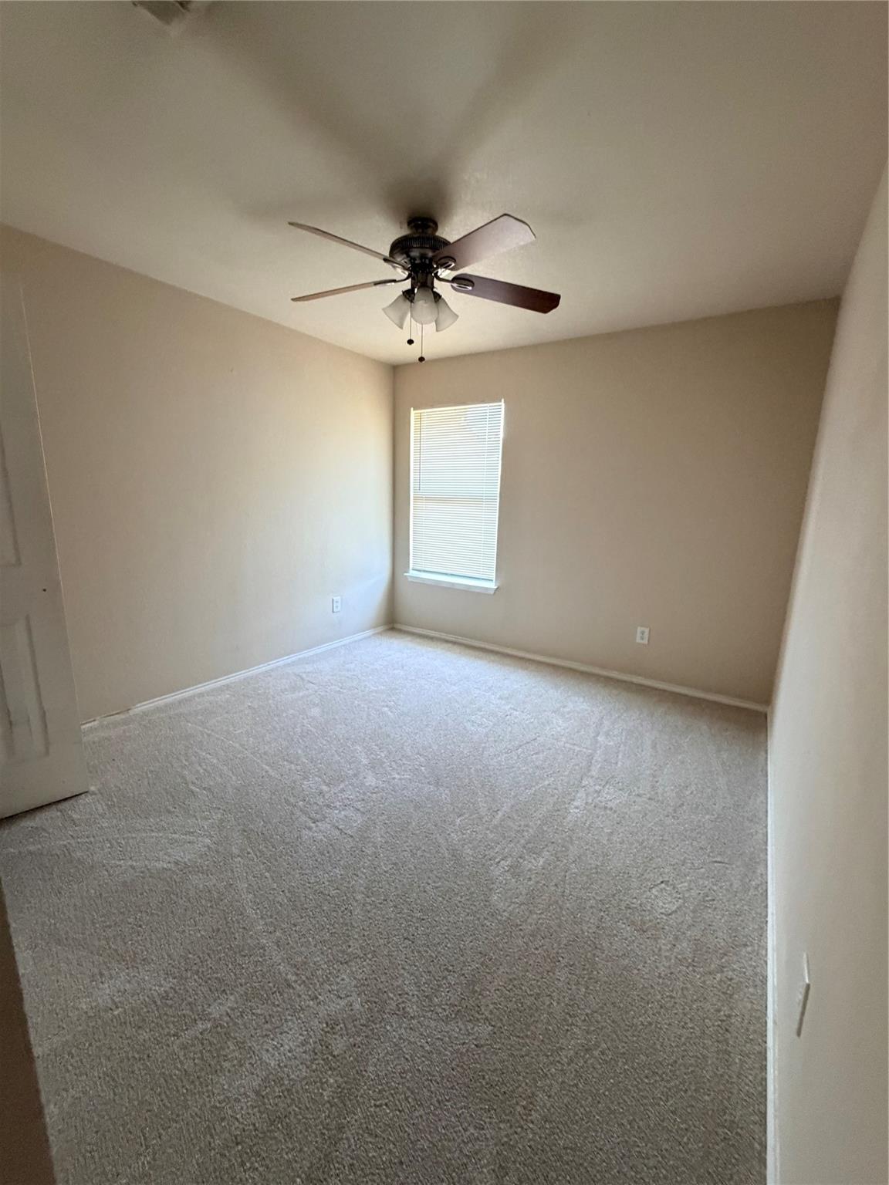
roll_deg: -0.2
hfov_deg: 85.7
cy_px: 592
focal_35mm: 14
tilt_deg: -10.7
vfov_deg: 102.1
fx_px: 479
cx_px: 444
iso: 500
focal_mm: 2.22
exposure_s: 1/60
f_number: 2.2
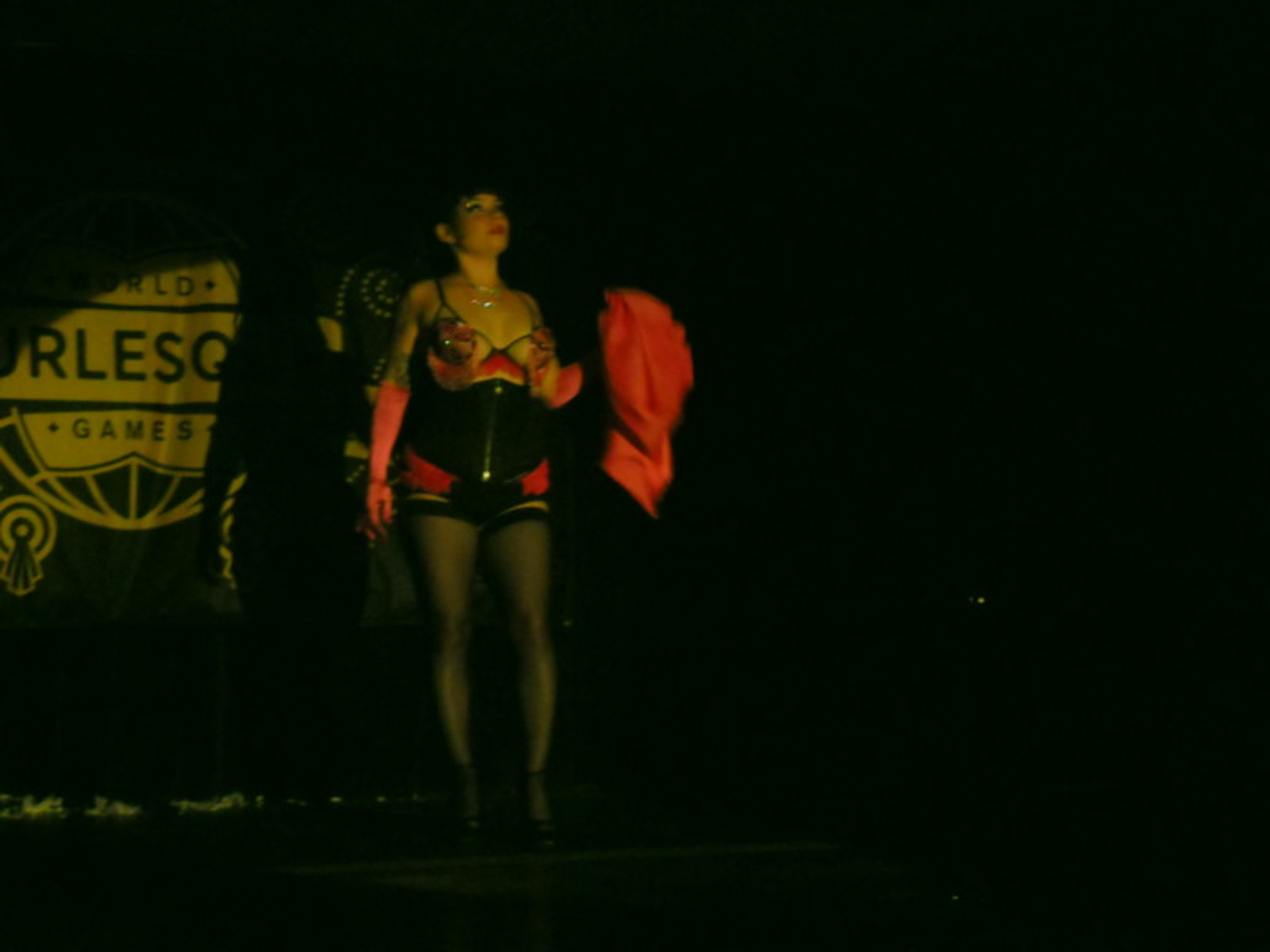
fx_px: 2825
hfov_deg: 25.3
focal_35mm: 77
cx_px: 635
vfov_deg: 19.1
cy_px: 476
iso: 800
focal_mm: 13.9
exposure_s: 1/8
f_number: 5.9
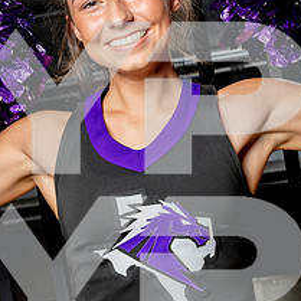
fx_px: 1230
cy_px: 99
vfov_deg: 13.9
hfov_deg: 13.9
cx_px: 117
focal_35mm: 125
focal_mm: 53
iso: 100
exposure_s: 1/250
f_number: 5.6
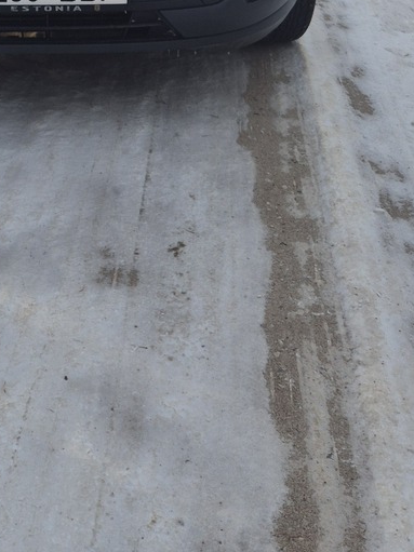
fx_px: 1149
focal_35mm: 72
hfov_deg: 20.0
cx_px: 27
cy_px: -191
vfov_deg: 23.5
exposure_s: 1/574
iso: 25
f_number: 1.8
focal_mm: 5.4
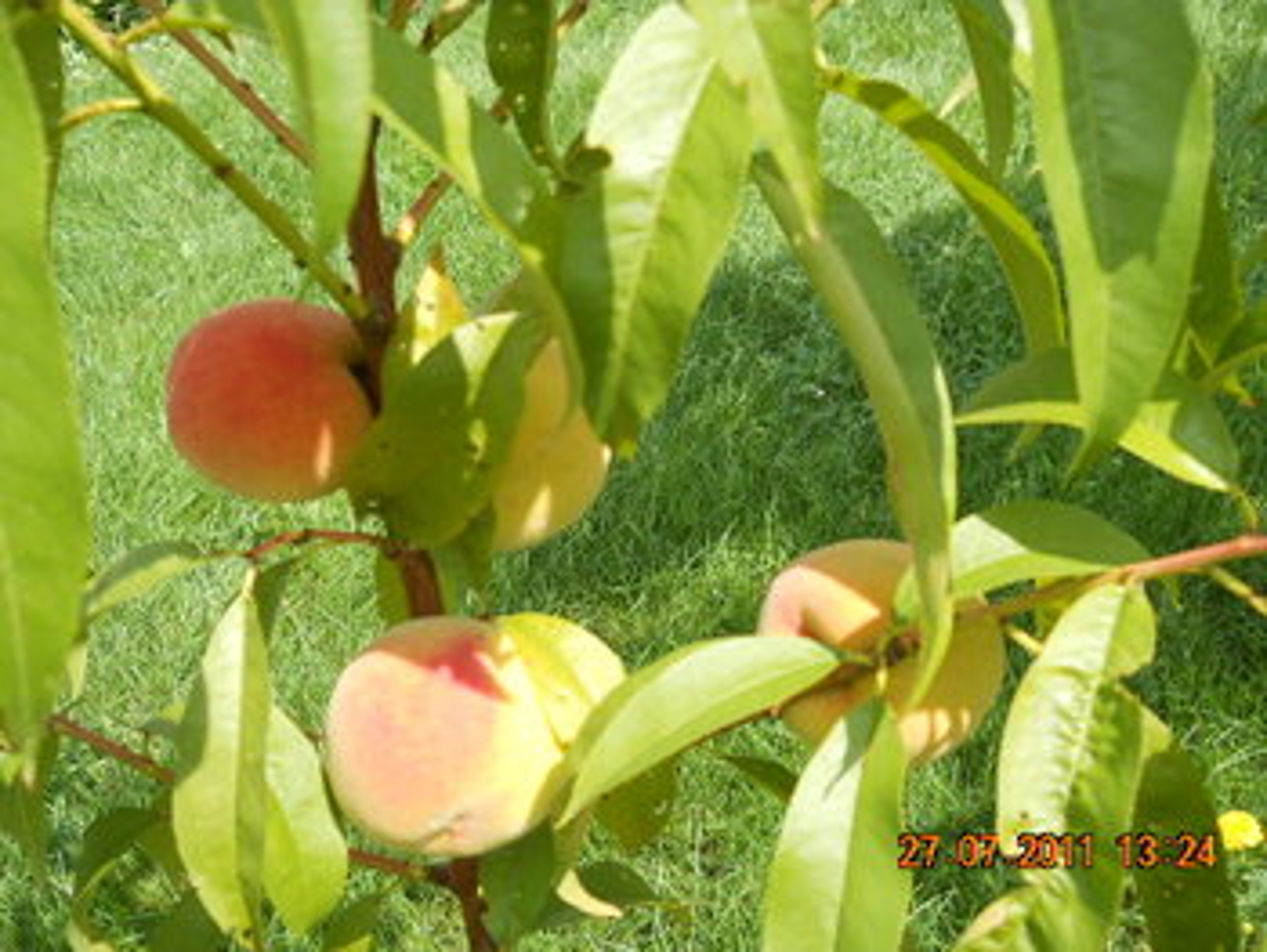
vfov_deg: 35.2
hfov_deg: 45.7
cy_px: 476
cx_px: 634
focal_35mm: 41
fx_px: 1502
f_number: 5.5
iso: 80
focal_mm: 6.72
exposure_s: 1/125
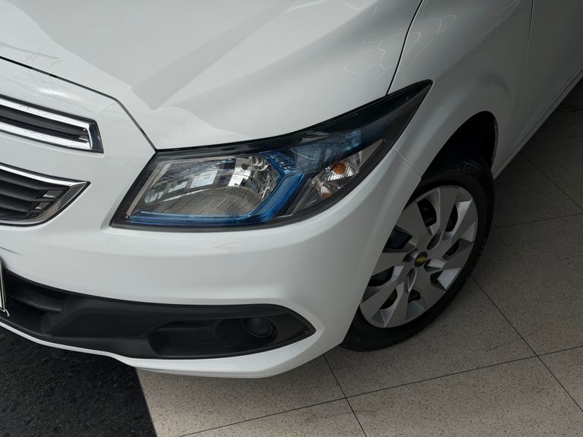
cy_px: 218
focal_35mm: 48
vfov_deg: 30.3
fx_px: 808
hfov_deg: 39.7
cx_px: 292
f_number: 1.78
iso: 80
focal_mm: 6.76
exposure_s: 1/5208
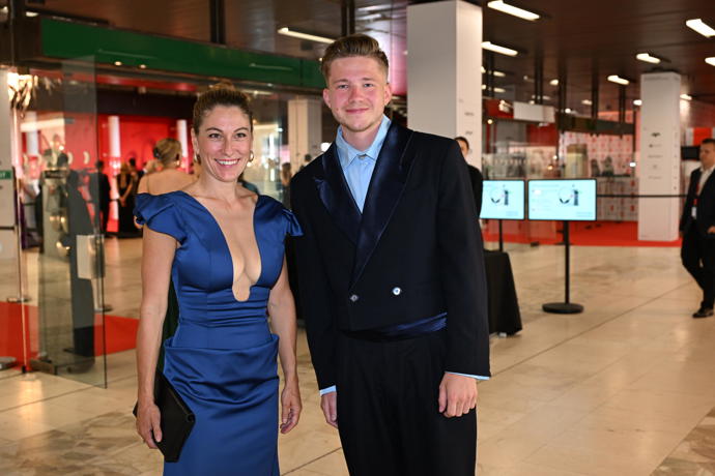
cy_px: 238
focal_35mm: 42
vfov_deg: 31.9
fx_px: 834
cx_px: 358
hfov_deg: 46.4
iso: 2500
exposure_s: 1/125
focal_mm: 42
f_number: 4.5
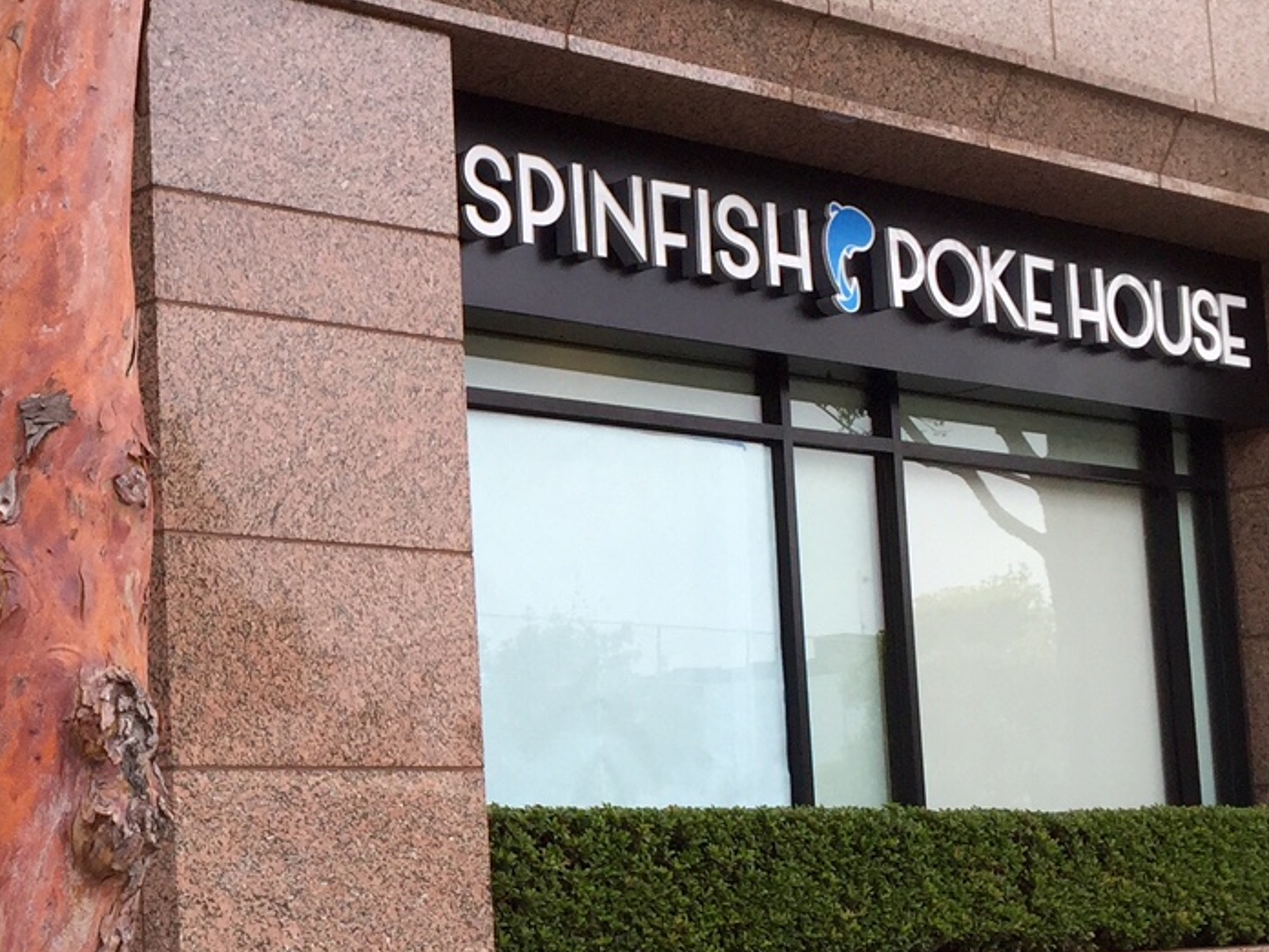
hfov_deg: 27.4
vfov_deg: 21.6
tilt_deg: +6.0
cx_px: 97
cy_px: 602
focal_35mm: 68
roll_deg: +0.7
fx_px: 2493
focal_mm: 4.15
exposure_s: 1/314
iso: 32
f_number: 2.2
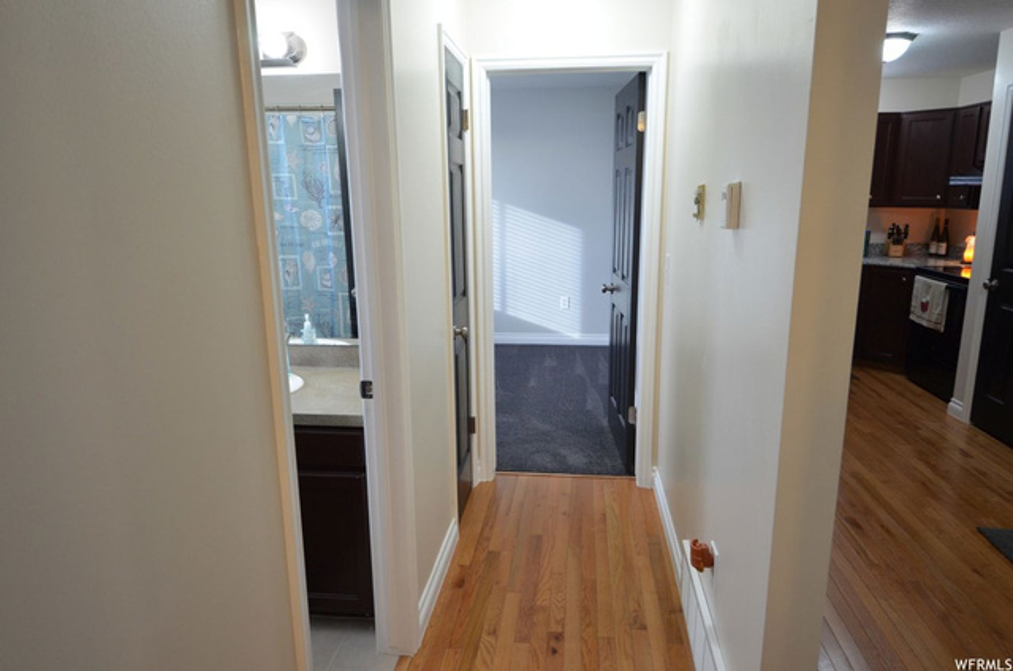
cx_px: 506
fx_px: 632
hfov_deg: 77.4
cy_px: 336
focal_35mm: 22
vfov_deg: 55.9
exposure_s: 1/50
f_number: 4
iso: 800
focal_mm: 15
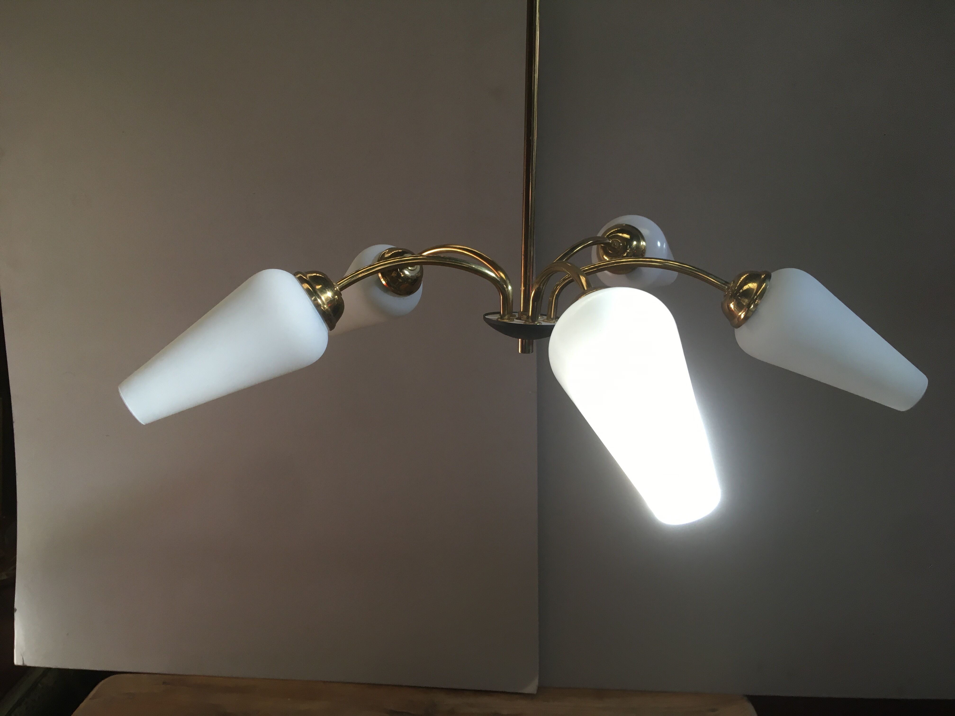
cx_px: 478
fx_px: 800
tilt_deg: -9.6
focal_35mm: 29
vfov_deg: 48.2
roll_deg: -0.9
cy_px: 358
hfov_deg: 61.7
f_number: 2.2
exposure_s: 1/33
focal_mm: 4.15
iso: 64
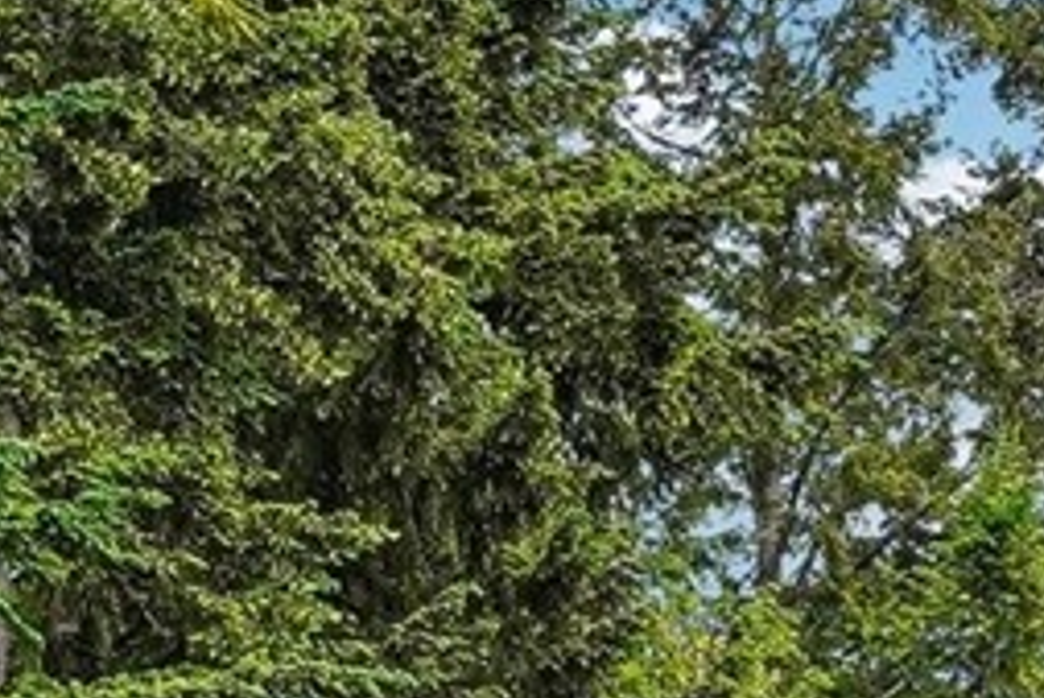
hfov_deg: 9.7
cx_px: 1318
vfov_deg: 6.2
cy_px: 2001
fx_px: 6035
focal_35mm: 208
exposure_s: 1/125
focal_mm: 21
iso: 200
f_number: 8
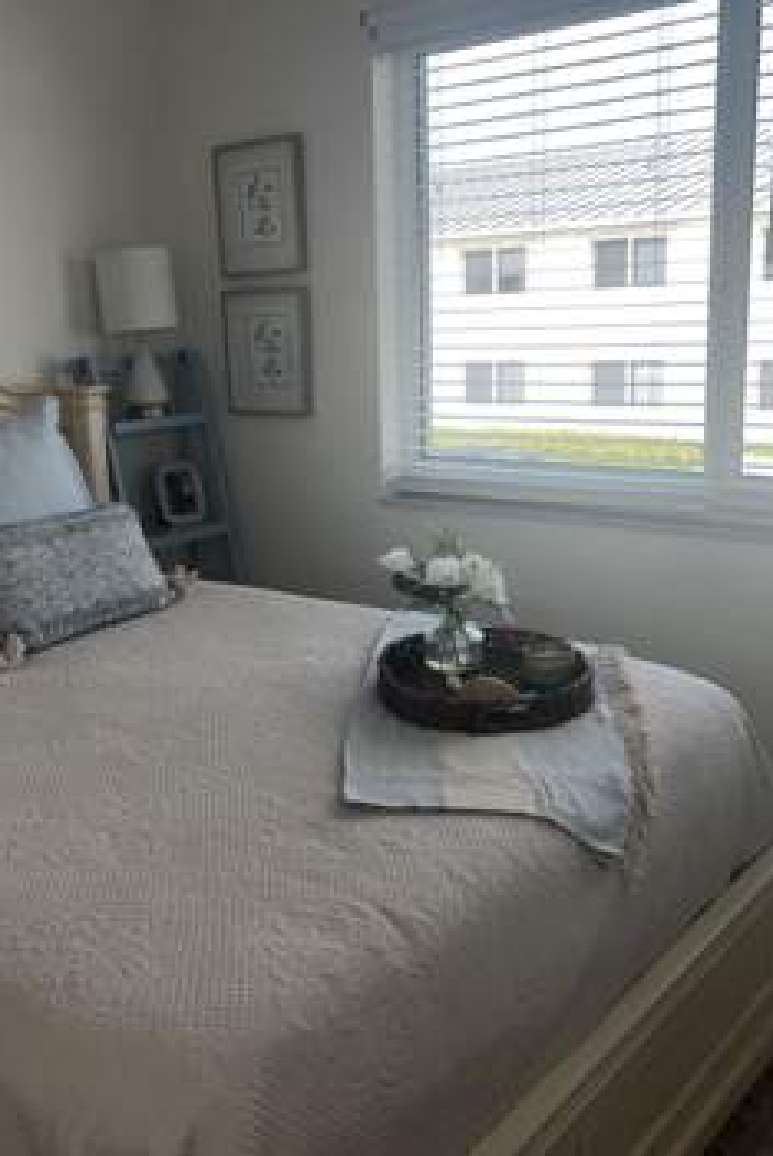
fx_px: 1189
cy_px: 566
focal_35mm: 37
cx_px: 254
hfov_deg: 35.6
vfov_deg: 51.8
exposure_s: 1/399
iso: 32
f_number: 1.5
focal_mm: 5.7
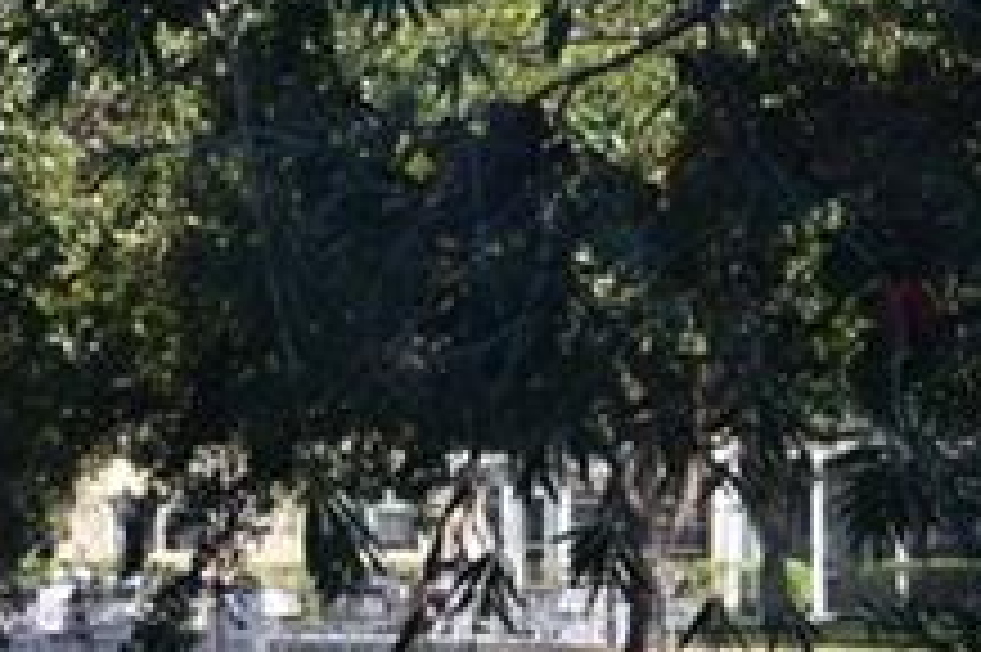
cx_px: 778
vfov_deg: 3.5
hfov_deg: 5.3
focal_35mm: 388
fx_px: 10574
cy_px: -34
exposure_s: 1/320
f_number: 9
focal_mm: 55
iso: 400
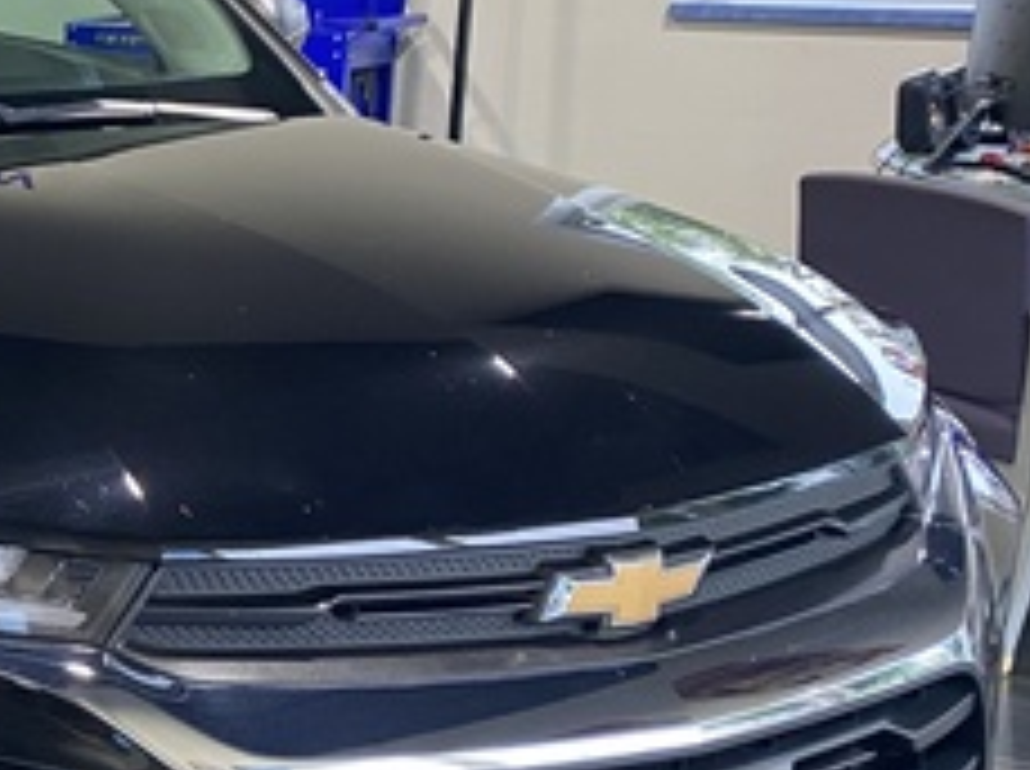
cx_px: -421
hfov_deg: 20.6
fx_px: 2495
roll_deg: -0.2
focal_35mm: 84
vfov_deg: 17.5
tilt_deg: -11.3
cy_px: 437
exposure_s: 1/60
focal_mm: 4.25
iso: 80
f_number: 1.8
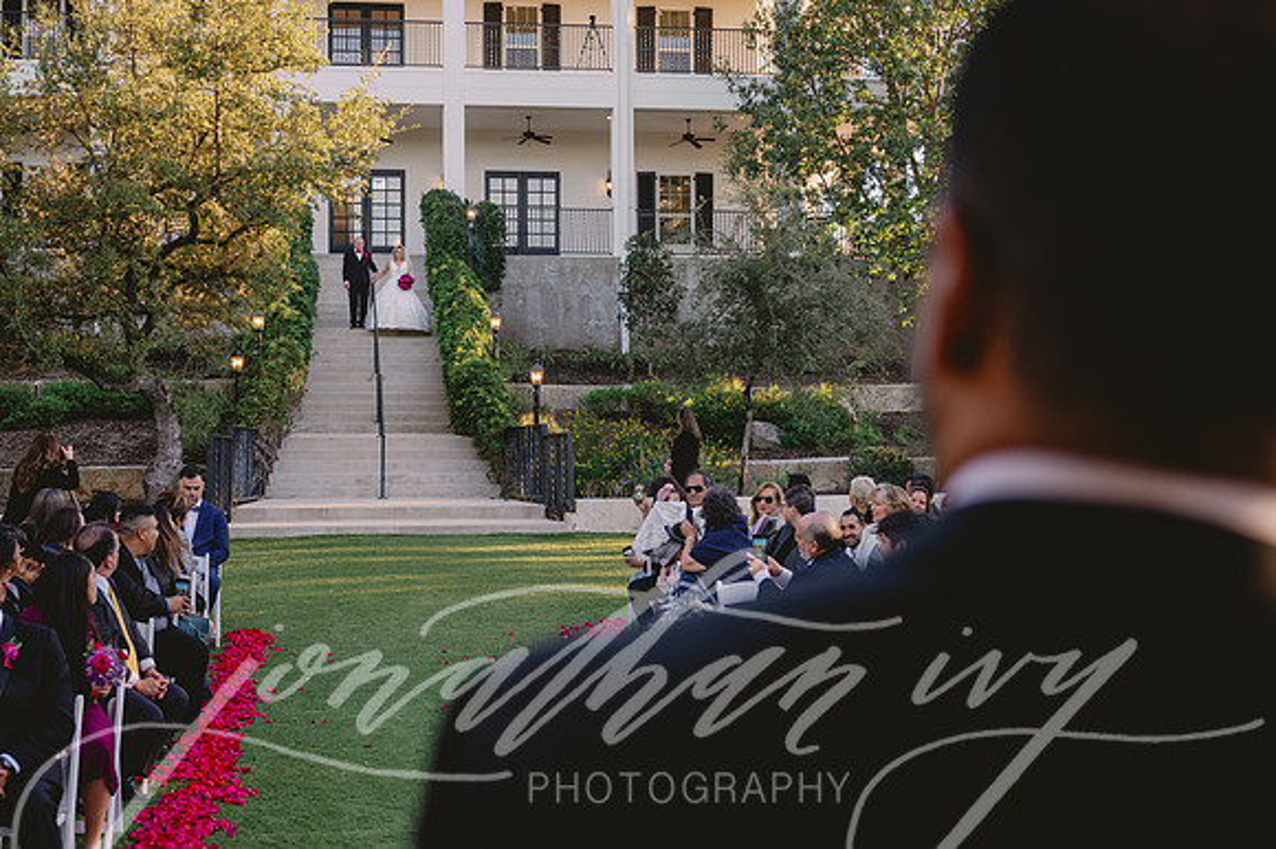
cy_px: 411
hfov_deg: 42.9
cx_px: 550
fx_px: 1621
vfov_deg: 29.4
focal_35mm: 46
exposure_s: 1/800
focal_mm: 33.5
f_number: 2.8
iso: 320
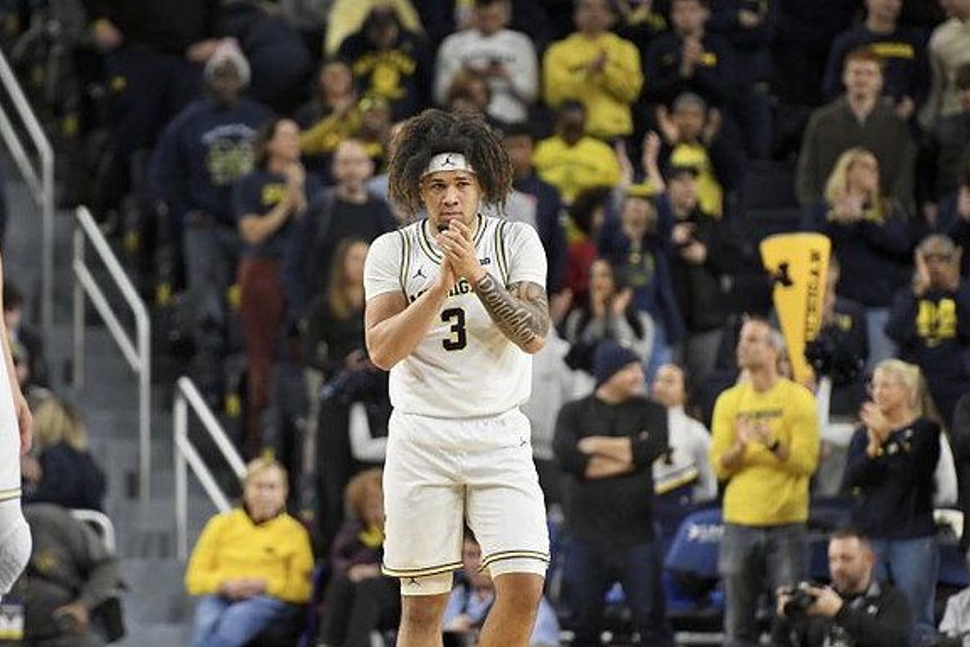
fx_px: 8137
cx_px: 485
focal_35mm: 302
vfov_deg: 4.6
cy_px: 324
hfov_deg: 6.8
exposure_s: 1/1000
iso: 2500
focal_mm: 200
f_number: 2.8
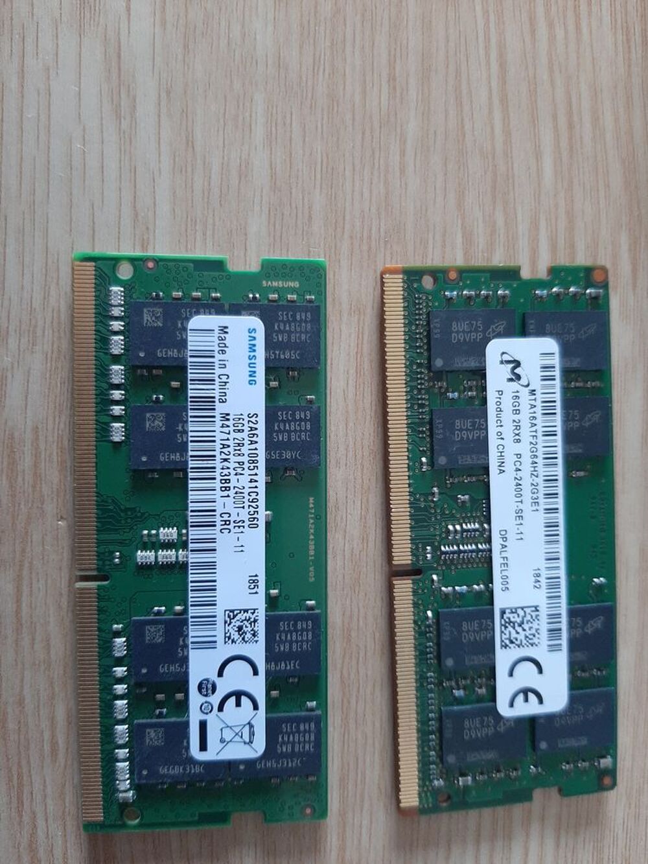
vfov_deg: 67.3
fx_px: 649
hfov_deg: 53.1
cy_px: 432
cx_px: 324
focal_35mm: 26
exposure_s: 1/60
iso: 200
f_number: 1.7
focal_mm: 3.93
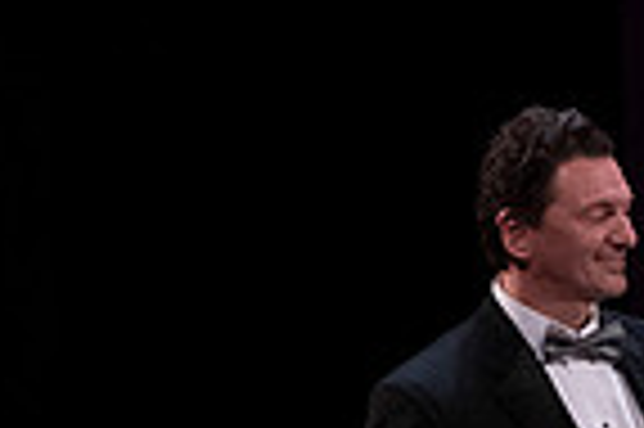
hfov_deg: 1.3
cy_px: 782
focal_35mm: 1624
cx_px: 1238
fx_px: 29018
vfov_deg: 0.8
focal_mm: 400
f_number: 14
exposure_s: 1/320
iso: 12800
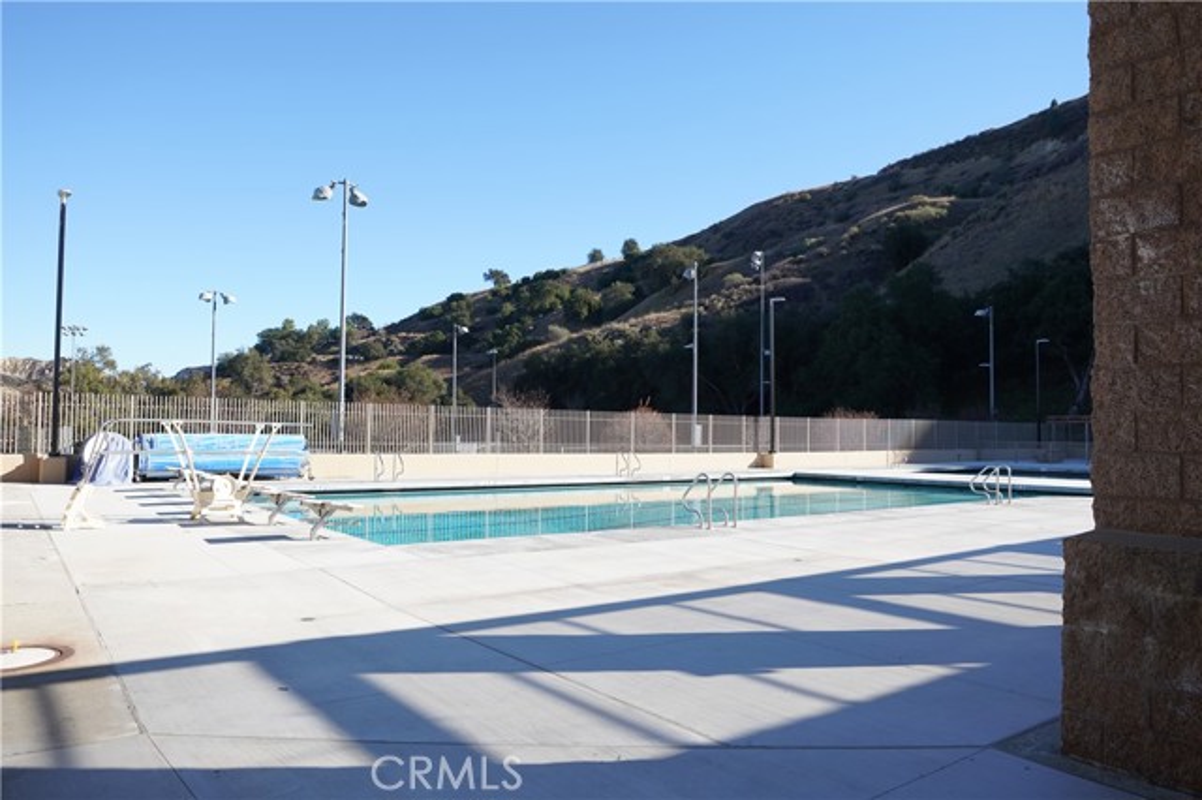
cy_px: 400
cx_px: 601
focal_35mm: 24
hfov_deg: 73.8
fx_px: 801
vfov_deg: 53.1
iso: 100
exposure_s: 1/1000
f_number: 2.8
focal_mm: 16
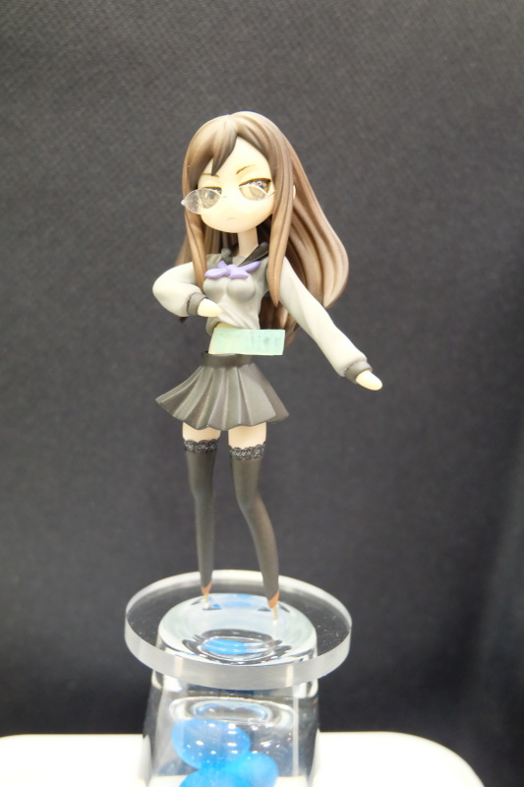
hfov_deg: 33.4
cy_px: 394
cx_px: 262
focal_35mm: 40
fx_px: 874
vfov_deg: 48.5
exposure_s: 1/20
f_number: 4.5
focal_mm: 26.9
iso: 3200
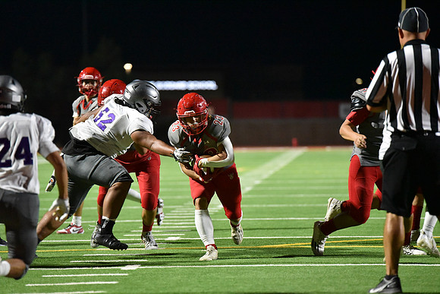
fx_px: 2445
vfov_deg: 6.9
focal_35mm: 200
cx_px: 220
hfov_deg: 10.3
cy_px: 147
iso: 12800
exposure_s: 1/1000
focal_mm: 200
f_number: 2.8
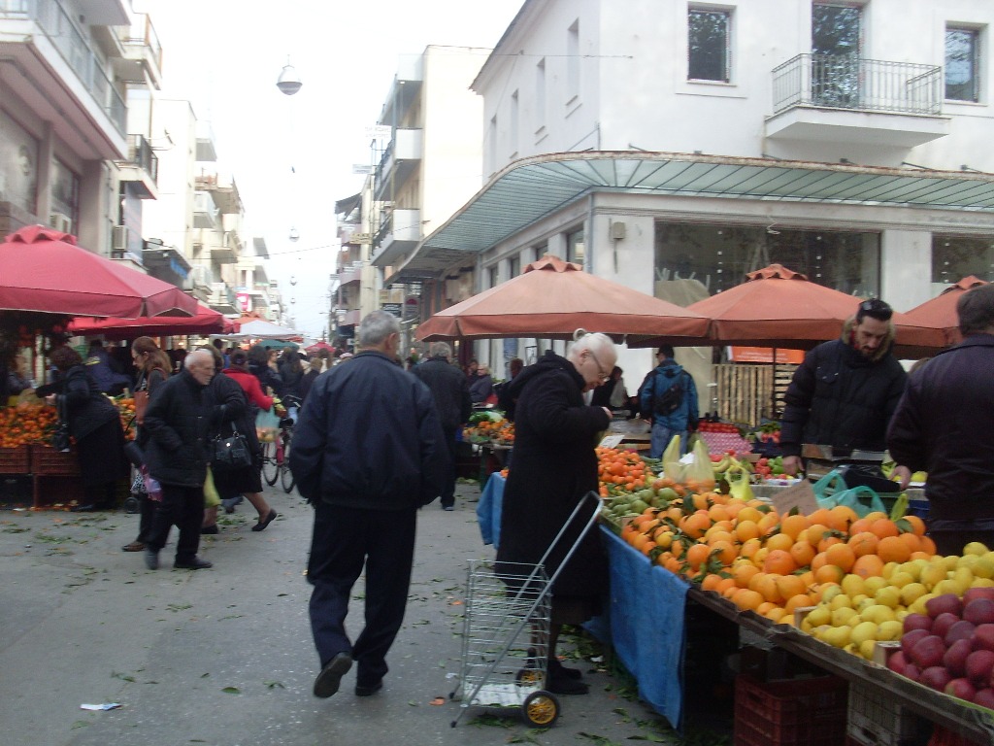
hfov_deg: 49.0
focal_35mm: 38
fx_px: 1091
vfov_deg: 37.7
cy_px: 373
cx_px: 497
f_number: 7.7
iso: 80
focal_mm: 6.3
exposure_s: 1/60
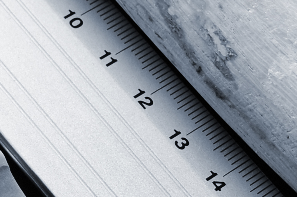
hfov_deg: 7.6
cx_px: -334
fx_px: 2123
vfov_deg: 5.3
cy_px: 18
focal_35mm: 258
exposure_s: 1/125
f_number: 5
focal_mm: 31
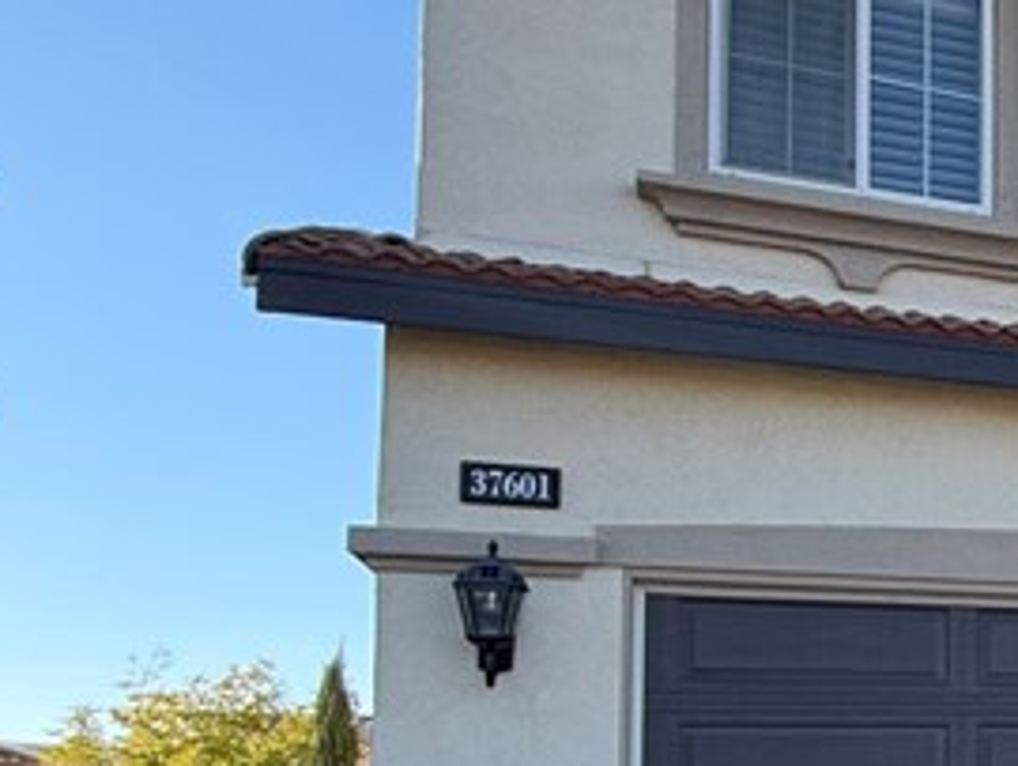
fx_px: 1560
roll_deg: +2.4
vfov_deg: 26.6
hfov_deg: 24.3
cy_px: 694
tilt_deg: +4.0
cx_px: 1667
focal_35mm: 53
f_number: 2.2
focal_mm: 2.22
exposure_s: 1/319
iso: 50
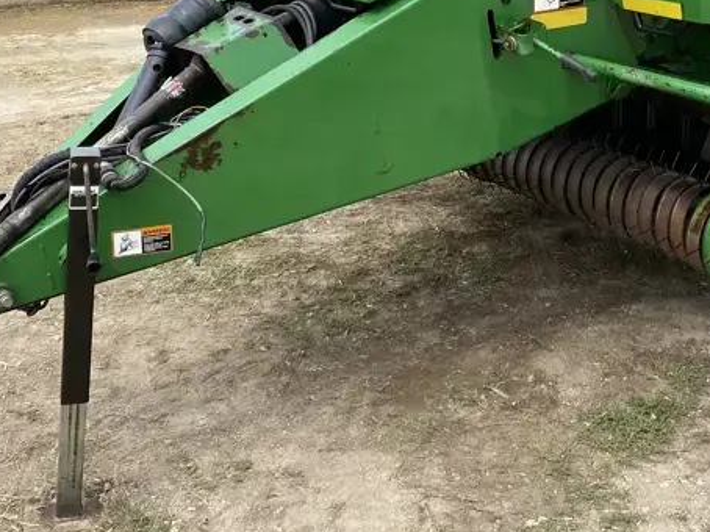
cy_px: 38
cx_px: 533
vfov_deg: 25.6
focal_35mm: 55
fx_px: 1127
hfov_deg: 34.2
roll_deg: +0.4
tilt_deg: -13.2
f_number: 1.8
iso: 32
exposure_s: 1/1543
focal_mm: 4.25
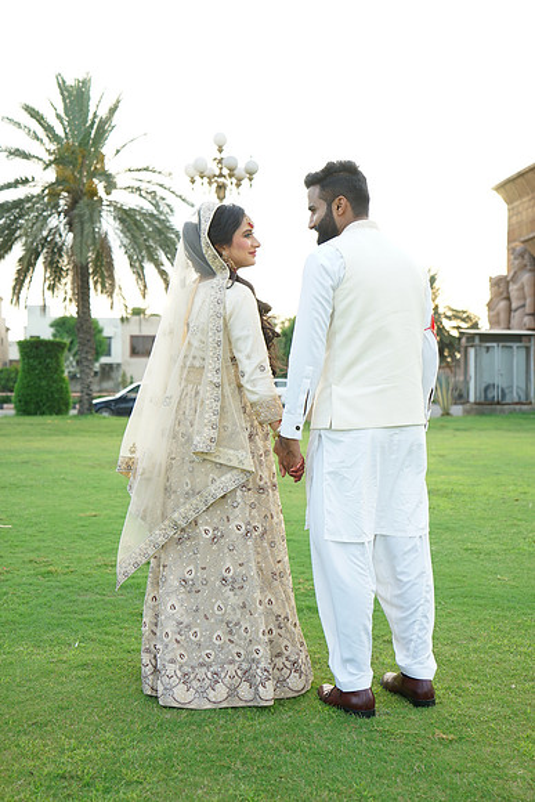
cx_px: 268
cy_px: 401
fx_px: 913
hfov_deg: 32.6
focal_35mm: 41
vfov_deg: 47.4
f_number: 4
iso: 320
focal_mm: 41
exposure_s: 1/200
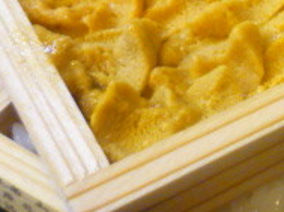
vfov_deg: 13.0
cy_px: 9
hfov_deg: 15.9
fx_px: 917
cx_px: 452
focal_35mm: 112
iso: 400
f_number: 2.8
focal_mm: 5.5
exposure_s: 1/20
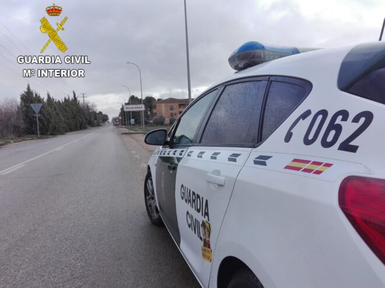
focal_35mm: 27
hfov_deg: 65.3
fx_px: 300
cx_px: 192
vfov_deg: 51.4
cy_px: 144
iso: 100
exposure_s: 1/665
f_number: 2
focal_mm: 3.79
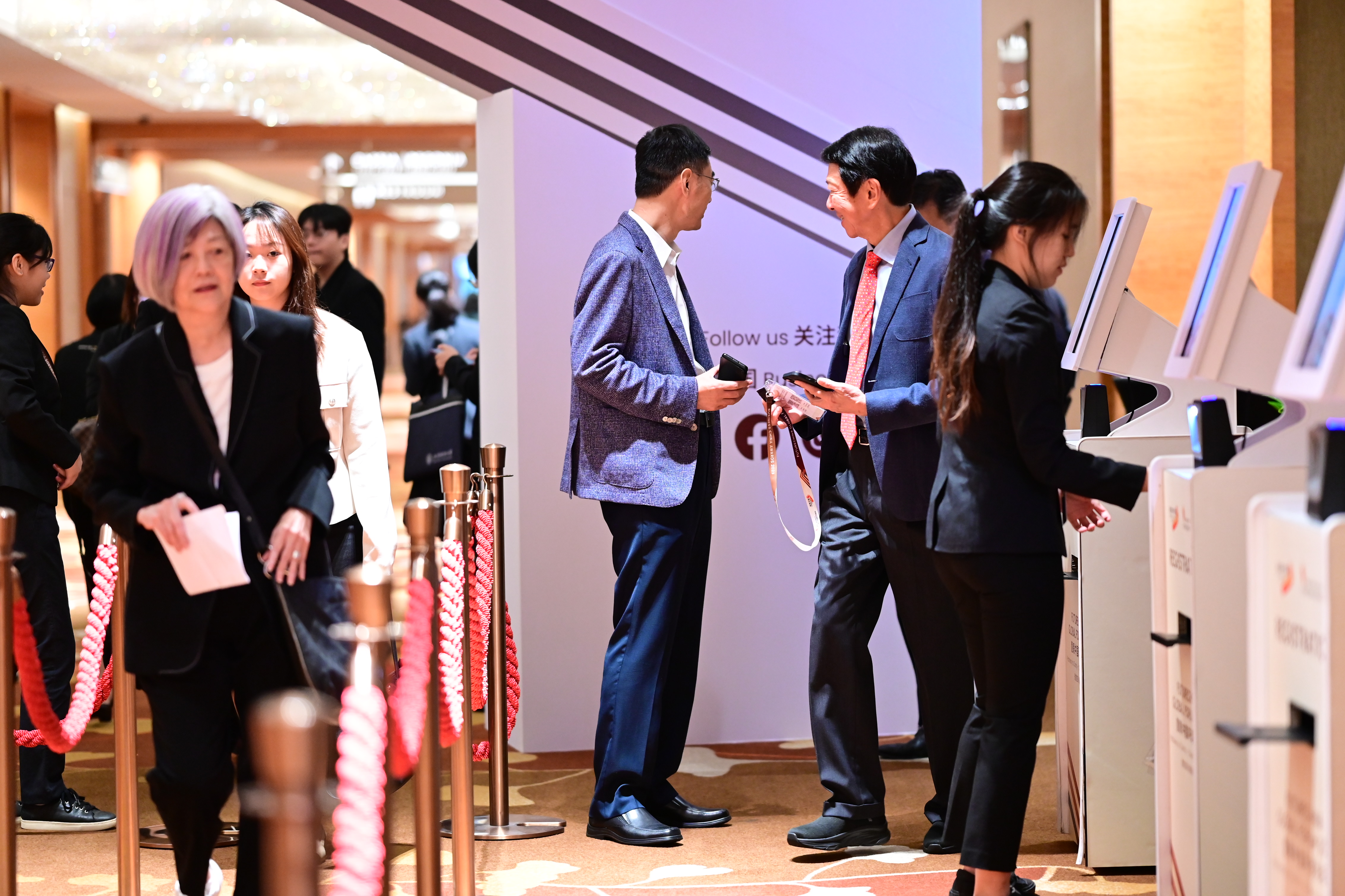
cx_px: 672
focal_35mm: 85
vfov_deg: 16.1
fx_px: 3175
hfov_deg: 23.9
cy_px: 448
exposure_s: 1/320
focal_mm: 85
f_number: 1.8
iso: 3200
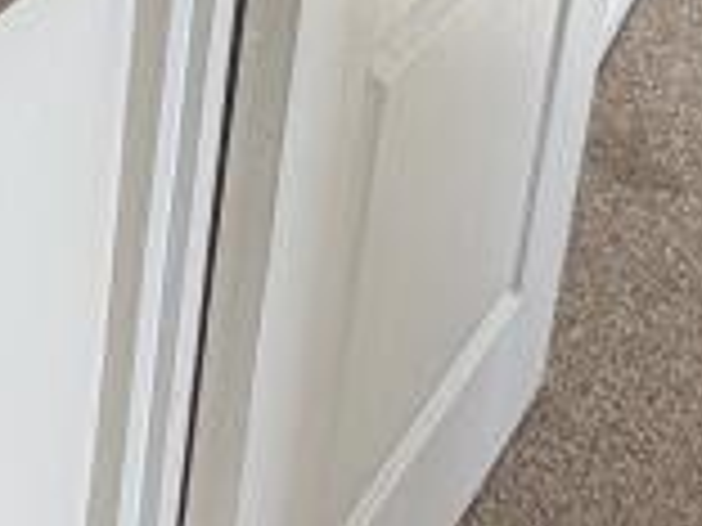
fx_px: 1866
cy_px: -688
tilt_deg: -13.3
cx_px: -526
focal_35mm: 92
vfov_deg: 12.8
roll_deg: -0.1
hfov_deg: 17.6
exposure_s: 1/121
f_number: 2.2
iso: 80
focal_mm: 2.22
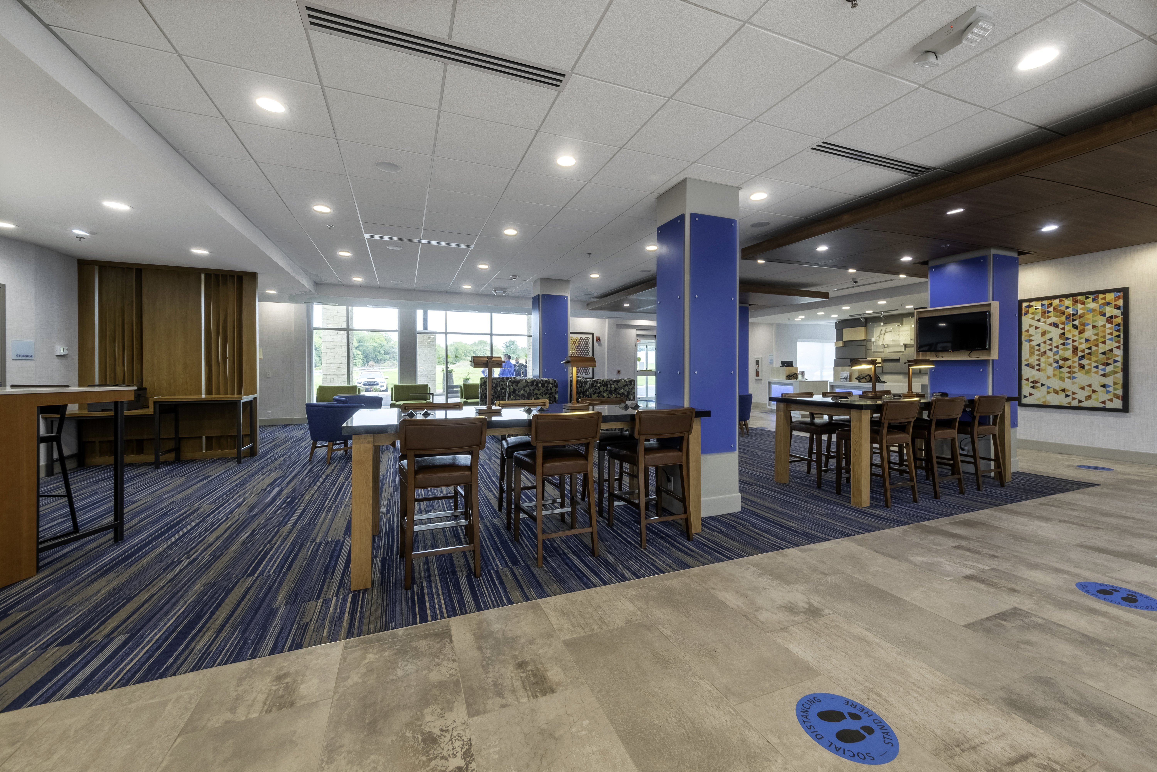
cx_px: 578
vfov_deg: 85.4
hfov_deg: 108.3
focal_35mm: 13
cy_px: 386
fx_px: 418
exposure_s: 1/30
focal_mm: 8.9
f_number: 11
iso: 200
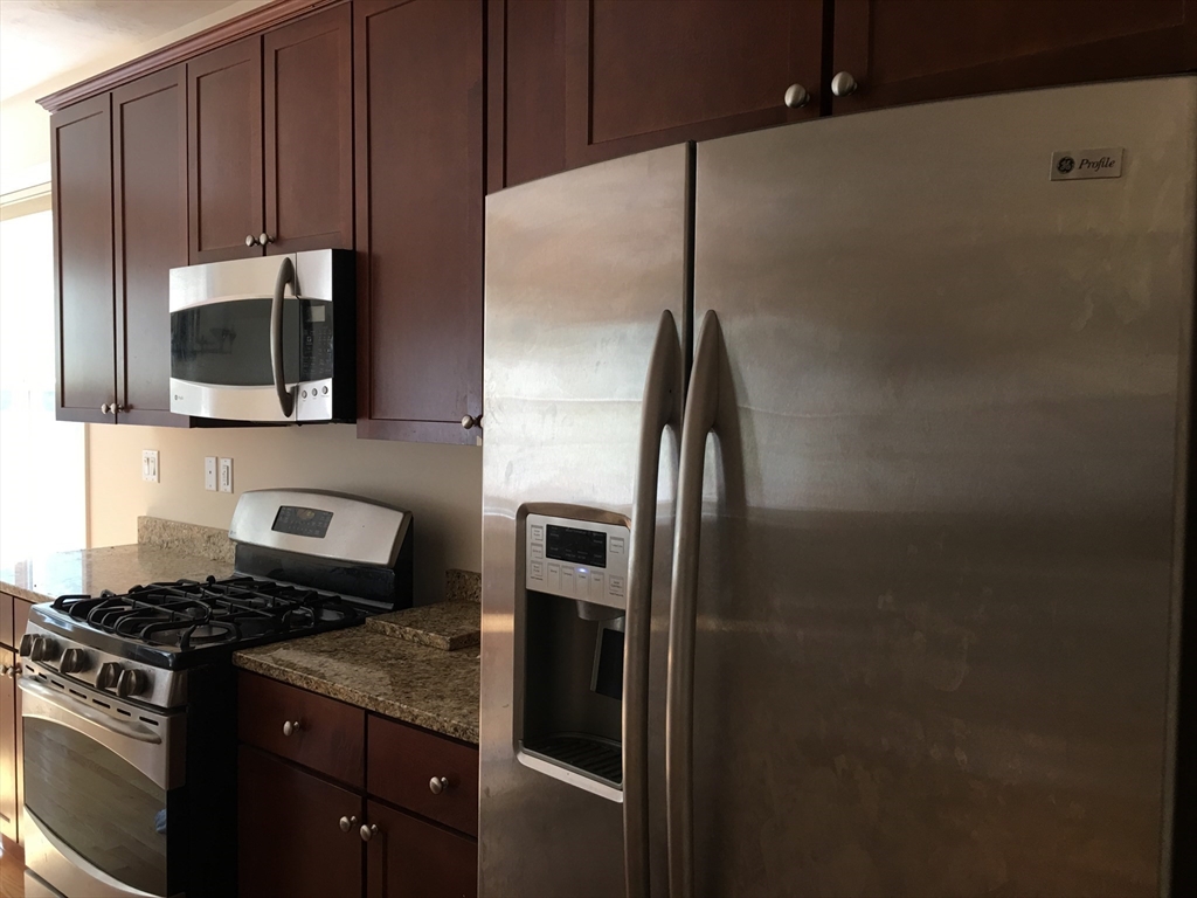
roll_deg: -1.1
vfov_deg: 48.2
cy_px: 449
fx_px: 1003
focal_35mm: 29
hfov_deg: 61.7
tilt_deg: -1.9
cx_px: 598
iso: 25
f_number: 2.2
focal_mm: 4.15
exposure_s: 1/15
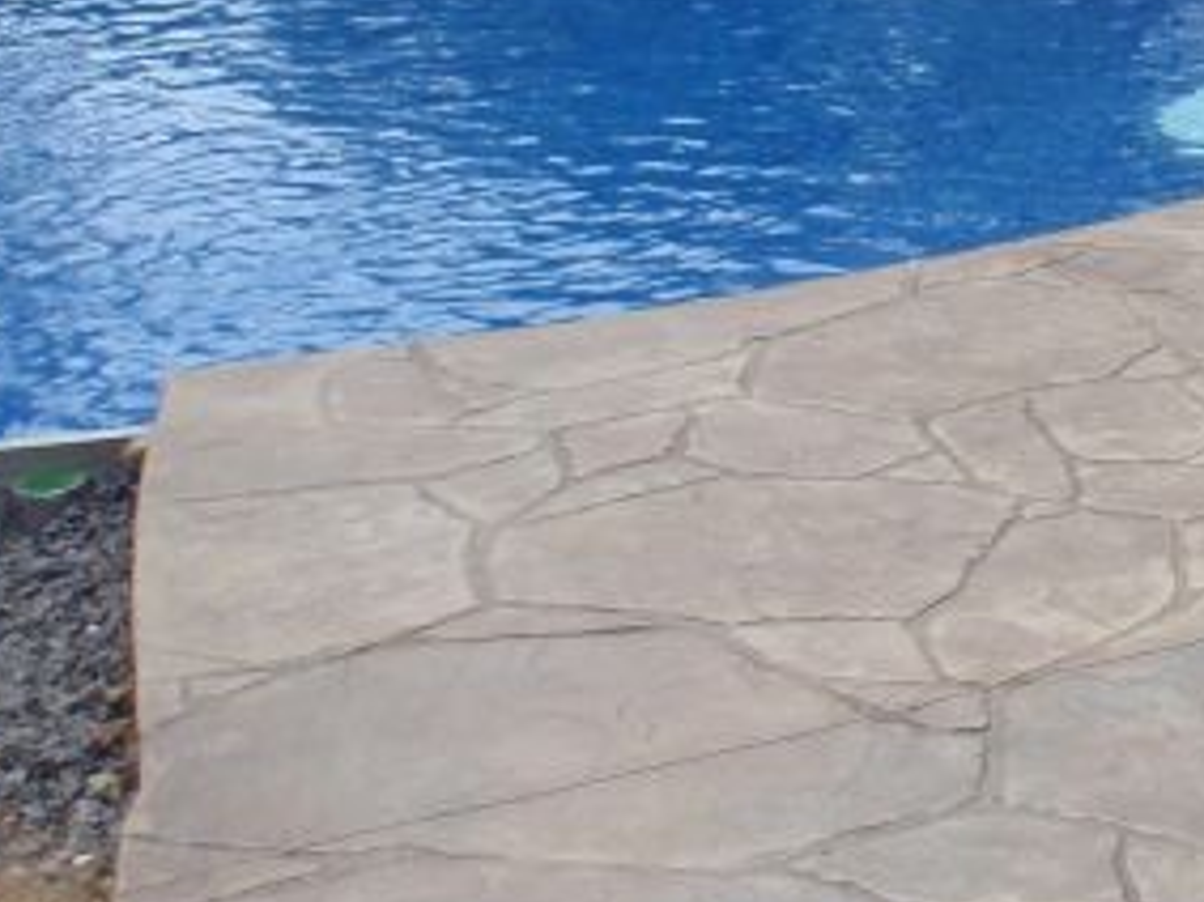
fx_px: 3094
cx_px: 1510
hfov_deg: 20.4
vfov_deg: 16.5
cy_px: 287
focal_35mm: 89
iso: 64
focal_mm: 5
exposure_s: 1/80
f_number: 8
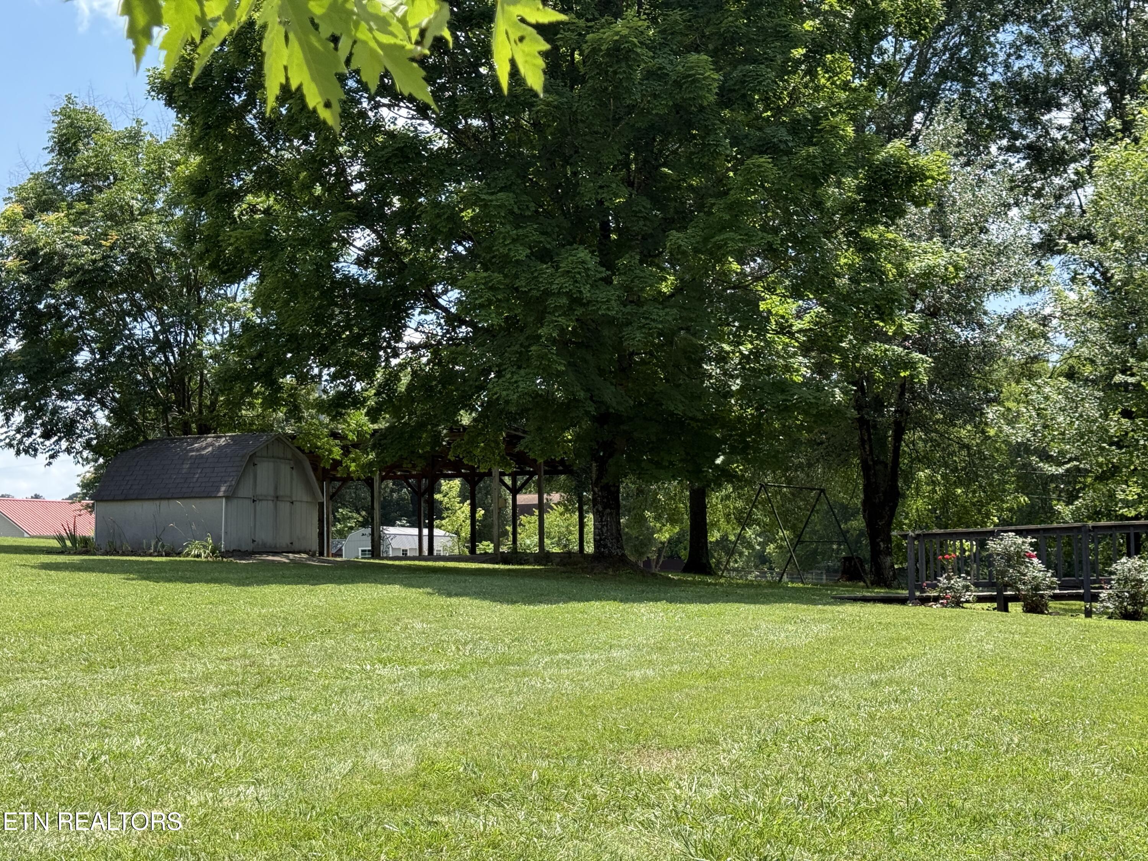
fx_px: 1592
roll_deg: +1.2
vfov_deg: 30.3
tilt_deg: +4.4
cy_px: 430
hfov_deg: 39.7
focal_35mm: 48
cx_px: 574
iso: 64
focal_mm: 6.76
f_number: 1.78
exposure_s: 1/1575
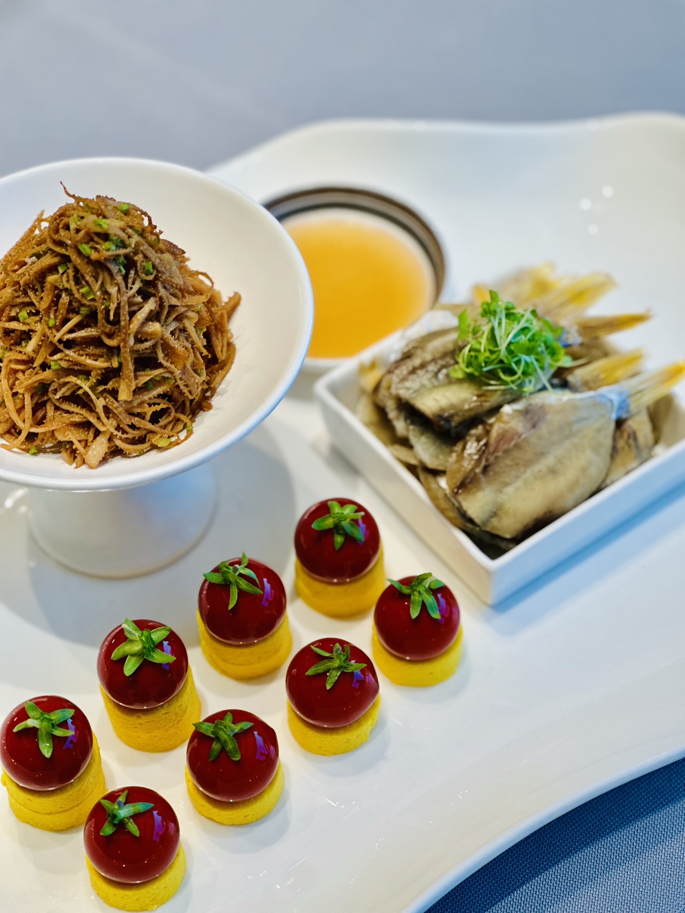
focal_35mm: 77
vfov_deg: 25.3
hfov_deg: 19.1
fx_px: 2032
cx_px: 342
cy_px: 456
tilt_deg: -52.0
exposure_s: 1/121
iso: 64
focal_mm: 9
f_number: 2.8
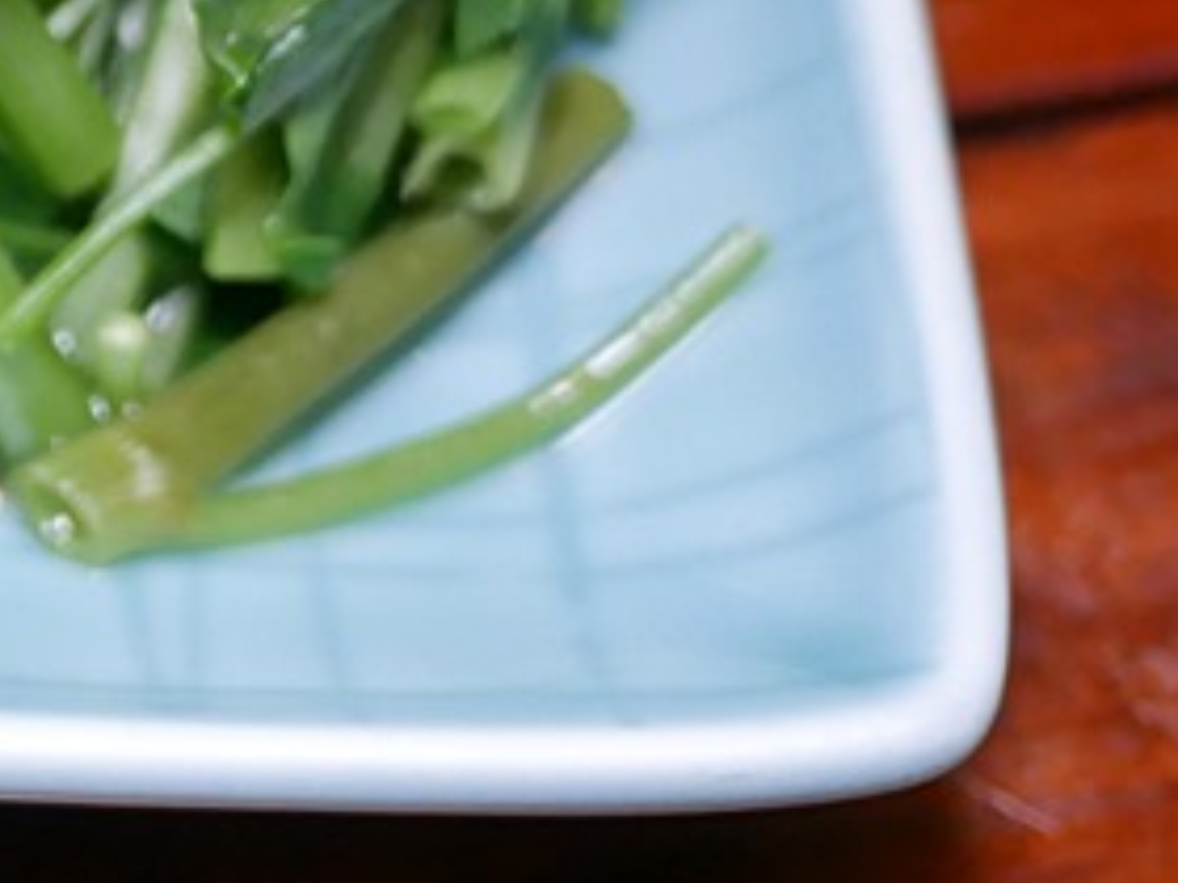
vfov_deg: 14.2
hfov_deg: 18.4
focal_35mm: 100
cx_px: -303
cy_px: -280
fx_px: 3403
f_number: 2.5
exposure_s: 1/60
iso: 640
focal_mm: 14
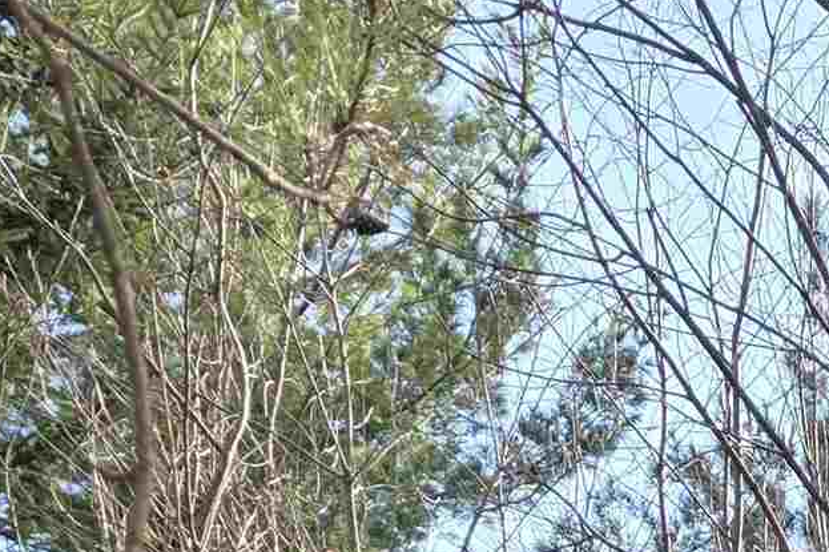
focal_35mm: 118
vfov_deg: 10.0
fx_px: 2716
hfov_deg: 15.5
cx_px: 1371
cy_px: 1357
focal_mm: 6.3
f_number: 1.7
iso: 25
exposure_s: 1/359
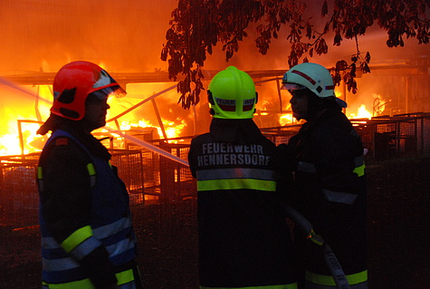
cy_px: 144
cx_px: 215
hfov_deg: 26.9
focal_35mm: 75
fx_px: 898
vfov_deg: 18.3
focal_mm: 50
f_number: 4.8
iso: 1250
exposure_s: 1/25
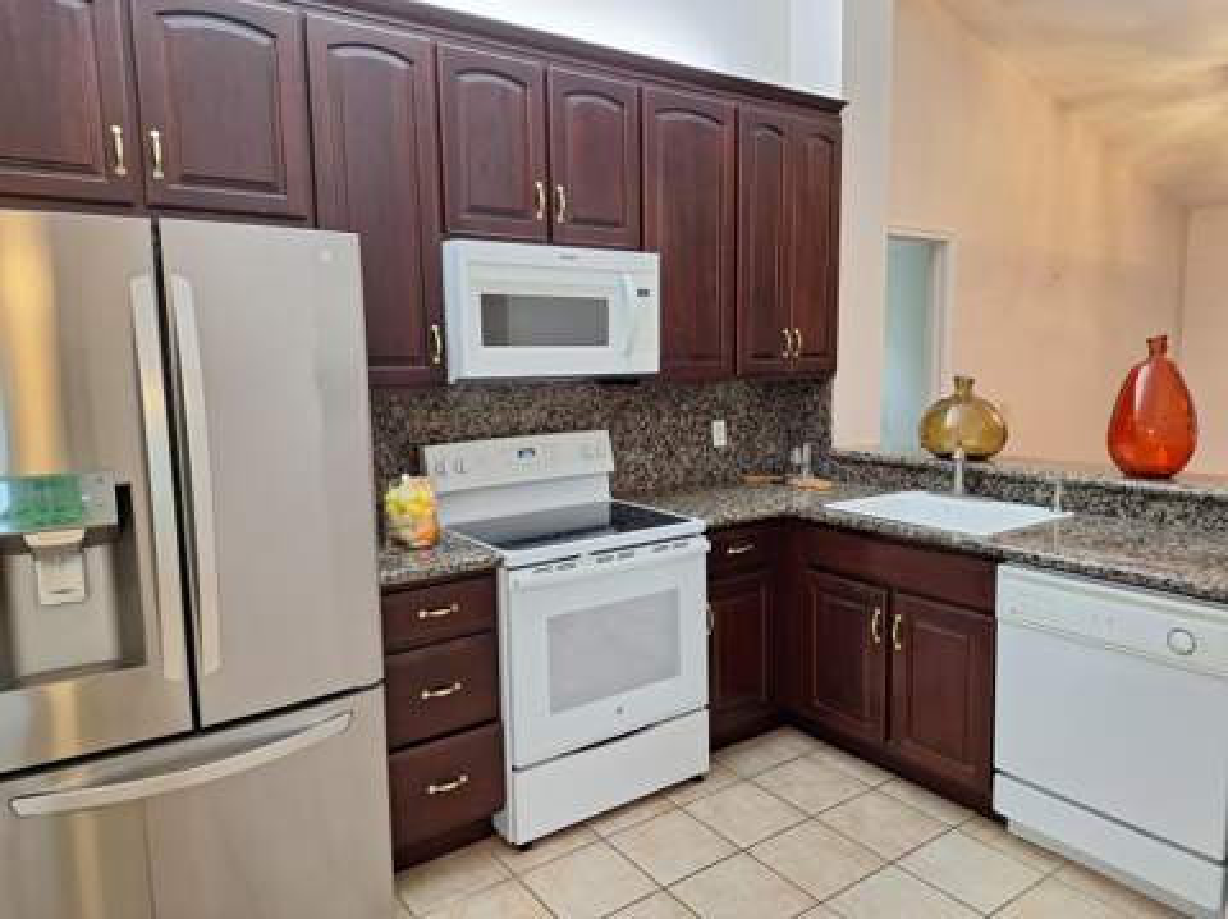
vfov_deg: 58.8
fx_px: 815
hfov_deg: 74.0
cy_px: 460
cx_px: 614
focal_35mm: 23
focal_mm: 5.54
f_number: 1.8
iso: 80
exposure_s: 1/40
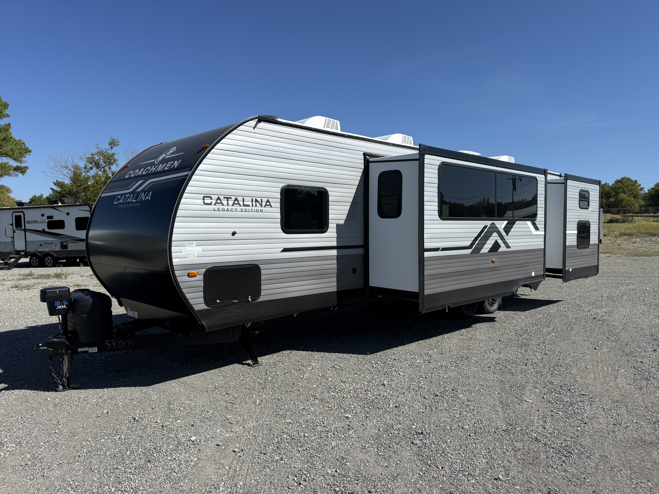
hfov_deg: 71.6
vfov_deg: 56.8
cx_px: 330
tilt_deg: -2.0
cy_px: 247
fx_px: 457
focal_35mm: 24
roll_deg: -1.1
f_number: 1.78
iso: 80
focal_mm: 6.76
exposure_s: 1/6173
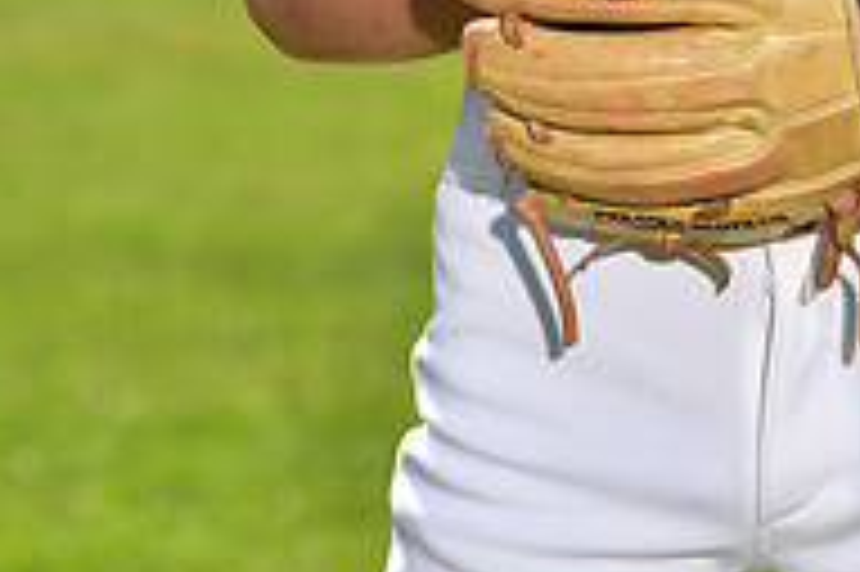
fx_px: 9810
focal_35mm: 411
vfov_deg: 3.3
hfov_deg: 5.0
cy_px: -658
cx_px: 759
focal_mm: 135
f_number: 6.3
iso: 100
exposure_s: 1/250
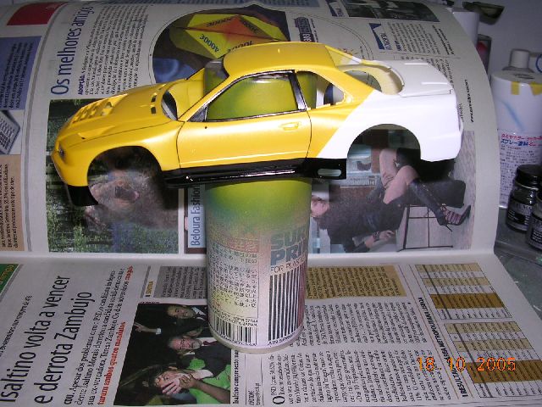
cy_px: 204
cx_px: 271
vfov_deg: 37.7
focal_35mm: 38
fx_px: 595
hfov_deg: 49.0
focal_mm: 5.8
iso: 100
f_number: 2.8
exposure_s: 1/60.1
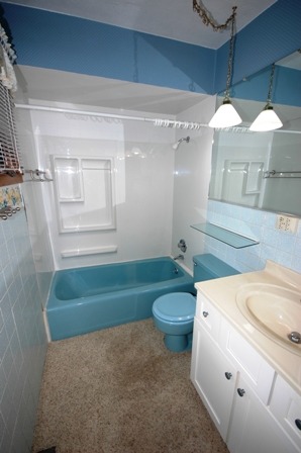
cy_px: 226
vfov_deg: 100.4
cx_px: 150
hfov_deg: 77.2
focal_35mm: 15
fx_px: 188
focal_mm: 10
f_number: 4
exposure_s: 1/60
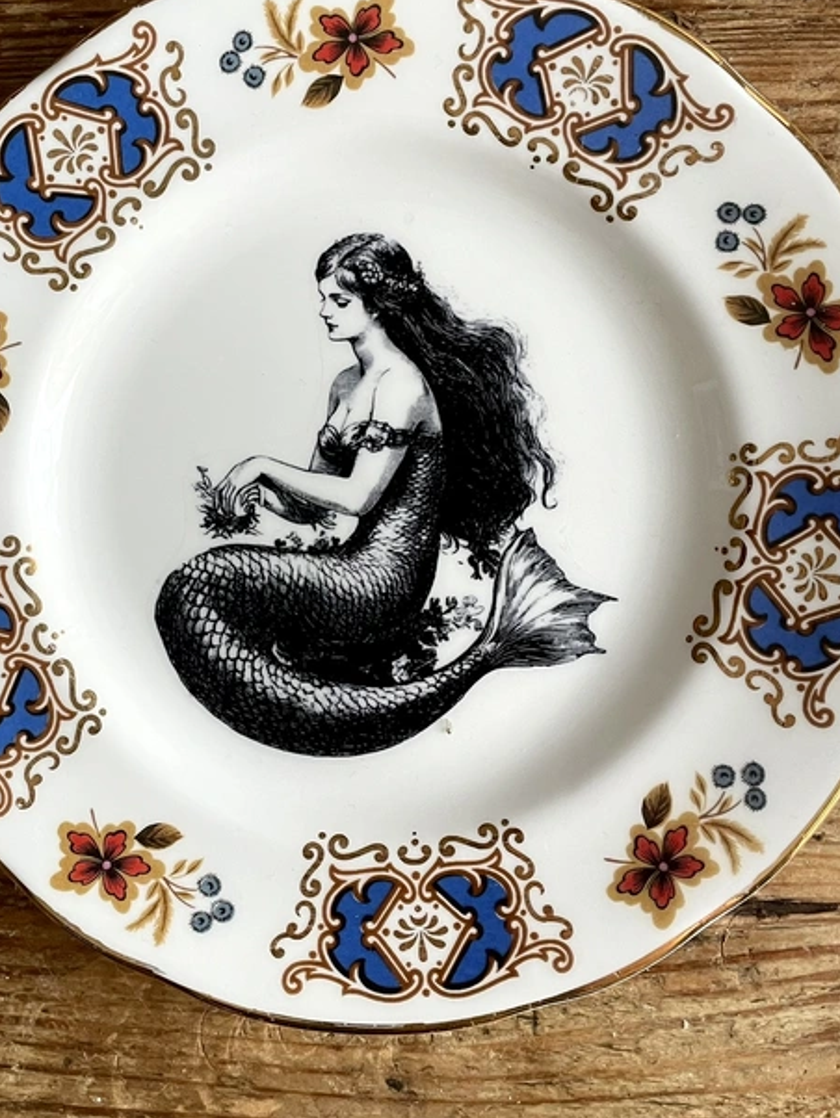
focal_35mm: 38
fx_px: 1229
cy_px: 481
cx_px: 355
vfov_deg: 48.8
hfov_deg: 37.7
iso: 125
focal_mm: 4.2
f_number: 1.6
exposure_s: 1/60
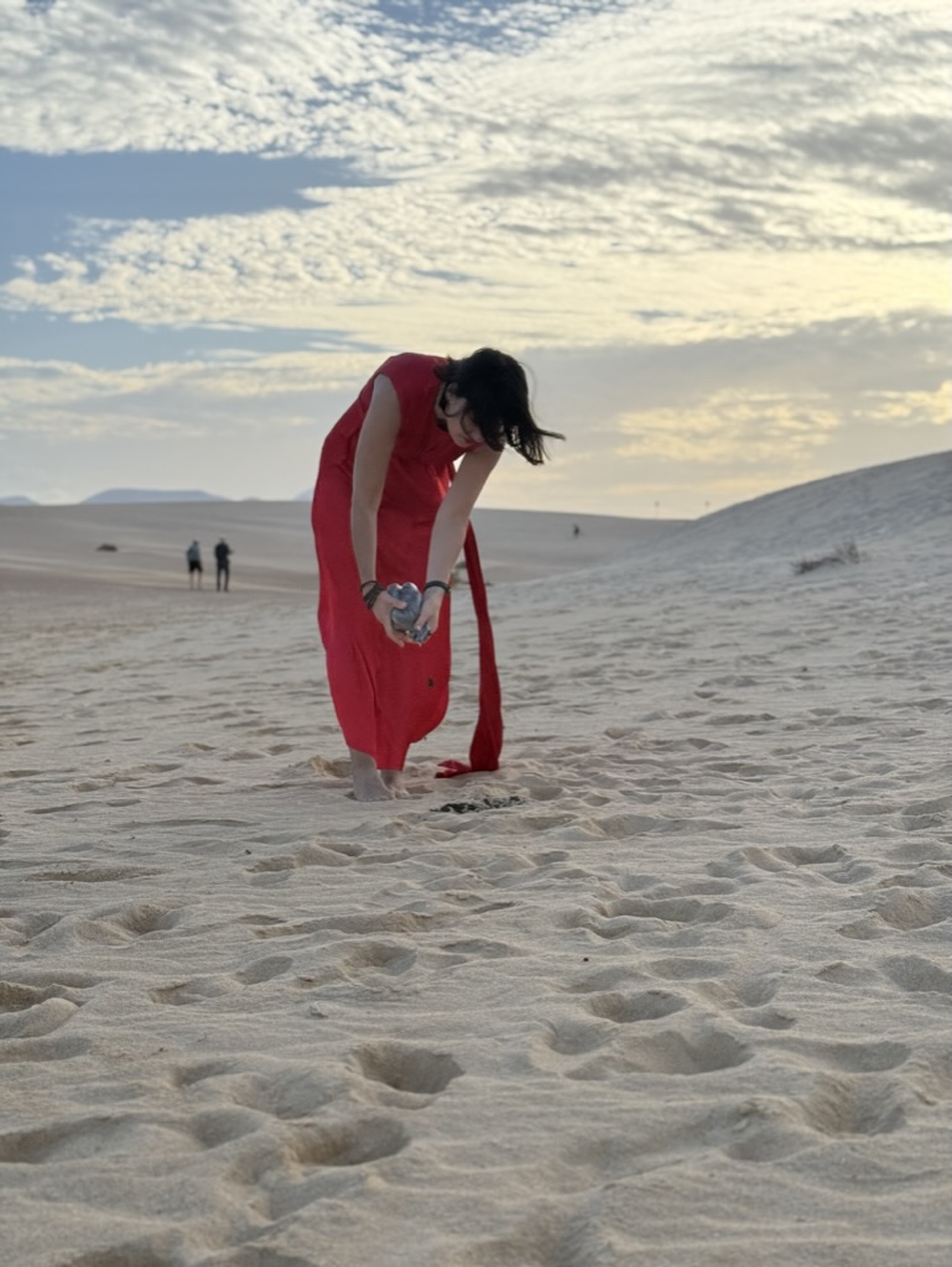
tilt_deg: -2.0
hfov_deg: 30.3
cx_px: 476
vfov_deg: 39.6
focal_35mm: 48
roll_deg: -2.0
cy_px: 634
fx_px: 1759
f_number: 1.78
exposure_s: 1/5587
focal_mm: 6.76
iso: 64
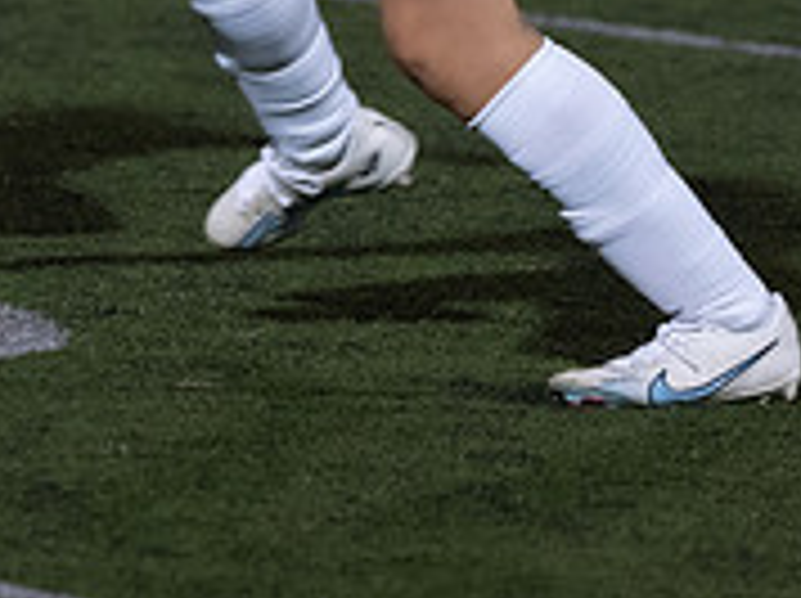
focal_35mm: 639
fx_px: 14766
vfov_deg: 2.3
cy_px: -15
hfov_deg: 3.1
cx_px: 5
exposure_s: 1/1000
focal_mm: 131
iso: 3200
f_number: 2.8
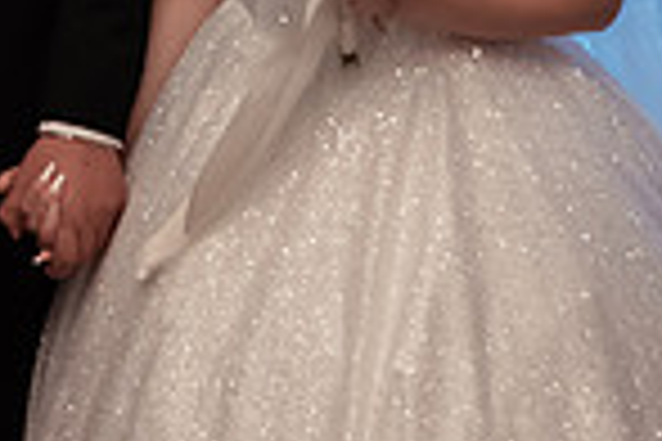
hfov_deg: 12.8
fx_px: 2905
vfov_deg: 8.5
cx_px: -39
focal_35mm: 158
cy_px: -182
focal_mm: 35
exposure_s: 1/250
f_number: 2.5
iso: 1600
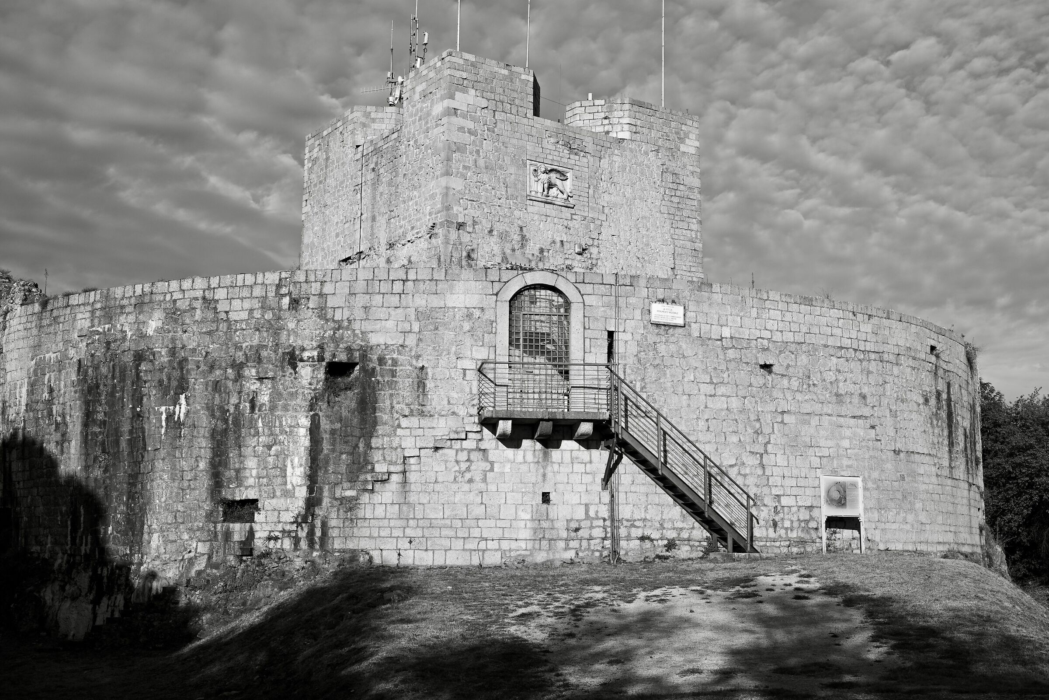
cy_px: 350
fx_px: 1311
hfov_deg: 43.6
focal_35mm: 45
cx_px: 524
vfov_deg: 29.9
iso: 100
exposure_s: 1/250
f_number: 9
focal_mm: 30
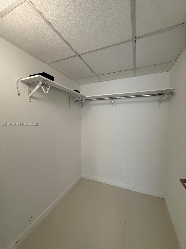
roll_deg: -0.8
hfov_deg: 85.7
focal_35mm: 14
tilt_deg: -3.8
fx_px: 100
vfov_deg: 102.1
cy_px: 124
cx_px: 93
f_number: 2.2
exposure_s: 1/99
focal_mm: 2.22
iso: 200
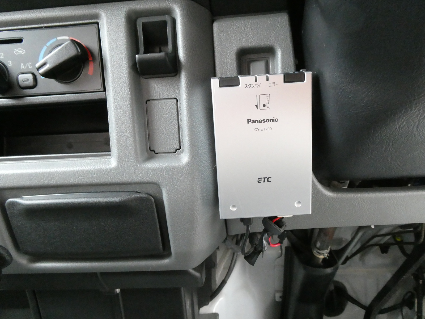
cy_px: 160
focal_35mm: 24
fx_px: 295
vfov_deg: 56.8
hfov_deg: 71.6
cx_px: 212
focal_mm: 4.3
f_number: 3.3
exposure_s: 1/60
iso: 1250
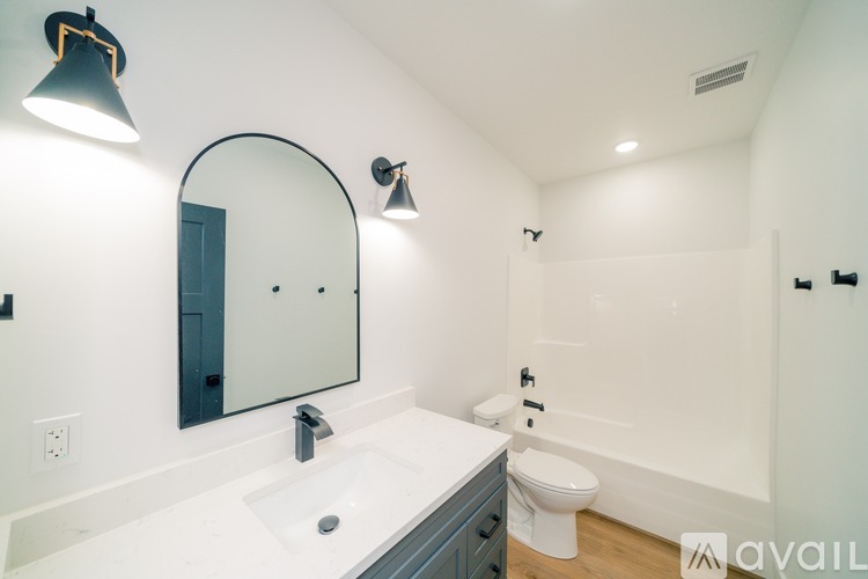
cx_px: 434
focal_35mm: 12
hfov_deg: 112.6
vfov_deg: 90.0
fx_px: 289
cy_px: 290
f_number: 5.6
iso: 500
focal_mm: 12
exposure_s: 1/60
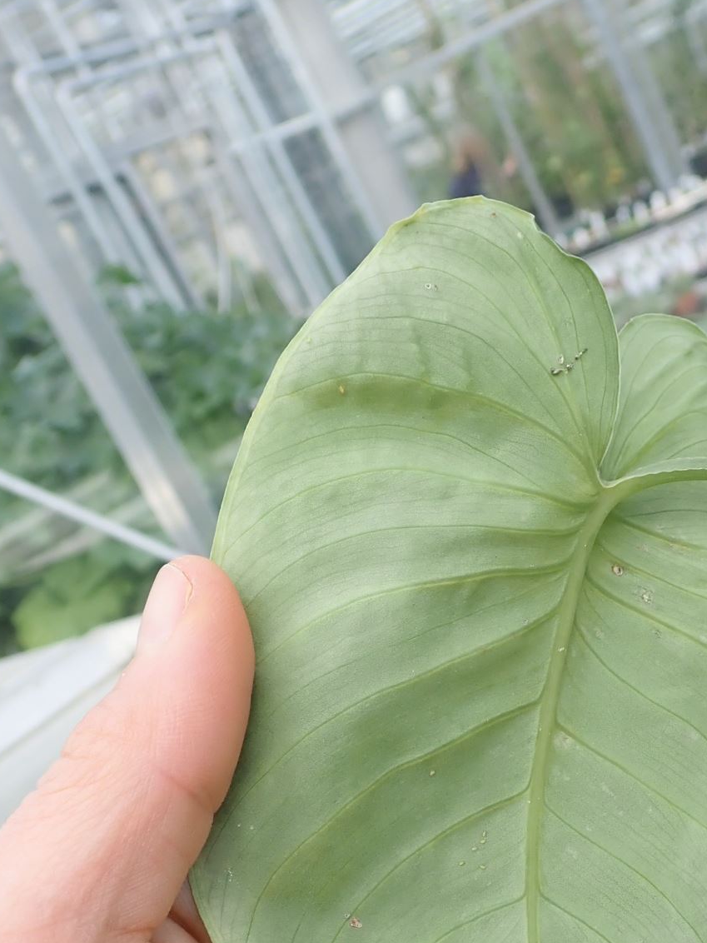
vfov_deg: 35.5
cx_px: 560
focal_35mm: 53
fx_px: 1443
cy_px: 691
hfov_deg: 27.0
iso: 100
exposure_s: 1/125
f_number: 3.2
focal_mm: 5.5
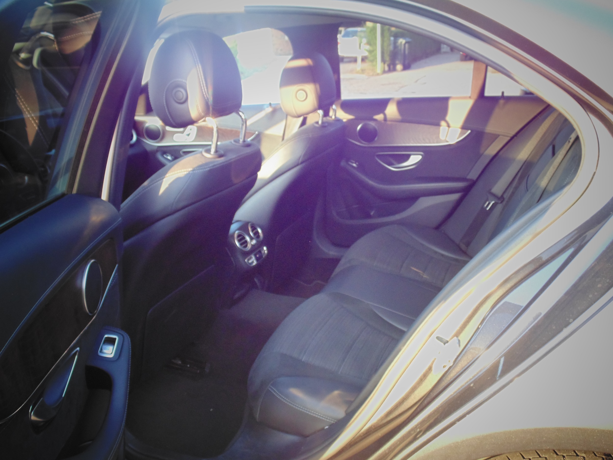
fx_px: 602
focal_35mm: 34
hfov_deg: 54.0
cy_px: 230
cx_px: 306
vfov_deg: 41.8
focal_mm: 6.2
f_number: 3.4
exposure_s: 1/30
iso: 400
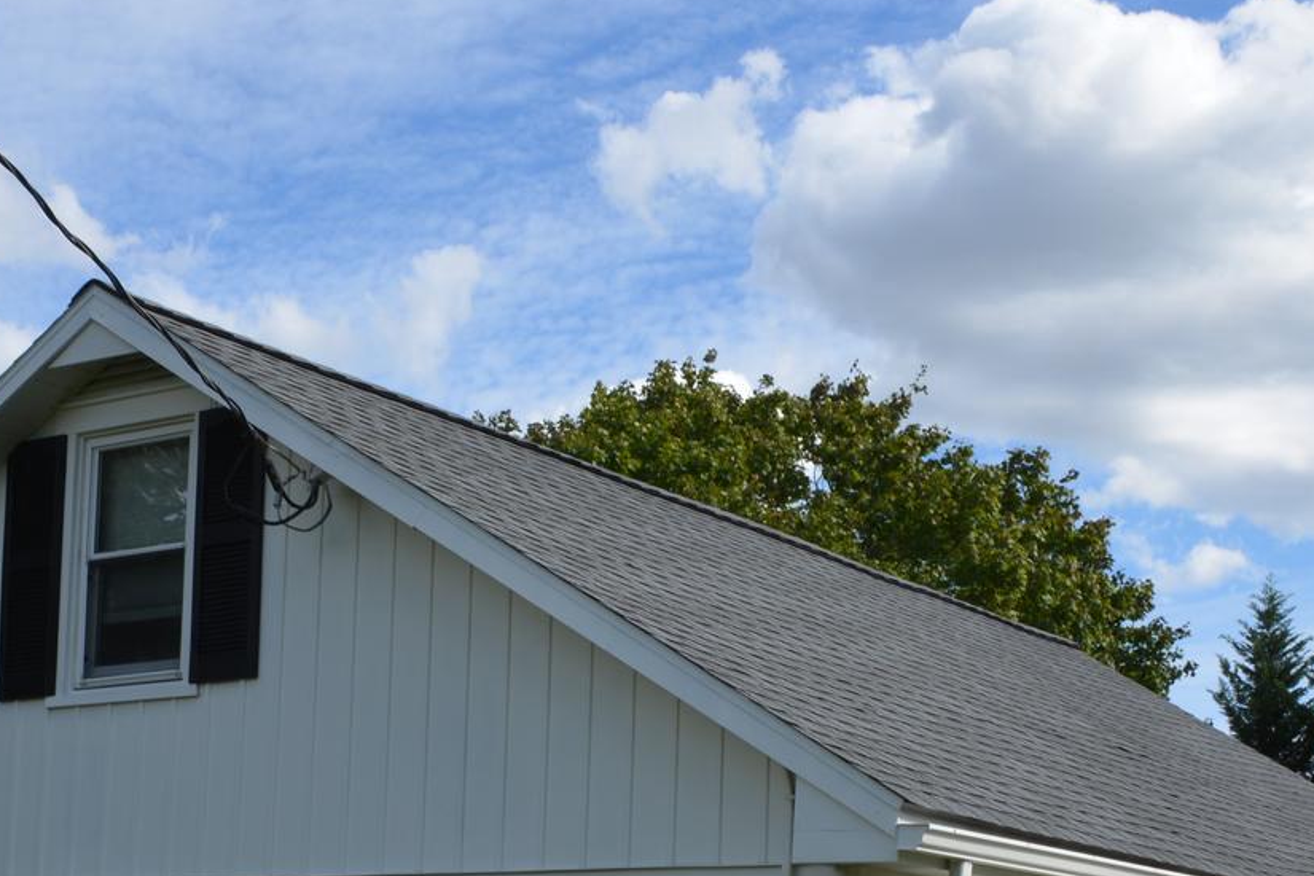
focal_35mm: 67
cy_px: 872
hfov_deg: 29.9
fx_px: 2445
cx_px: 463
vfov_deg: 19.7
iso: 140
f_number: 11
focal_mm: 18
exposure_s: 1/125
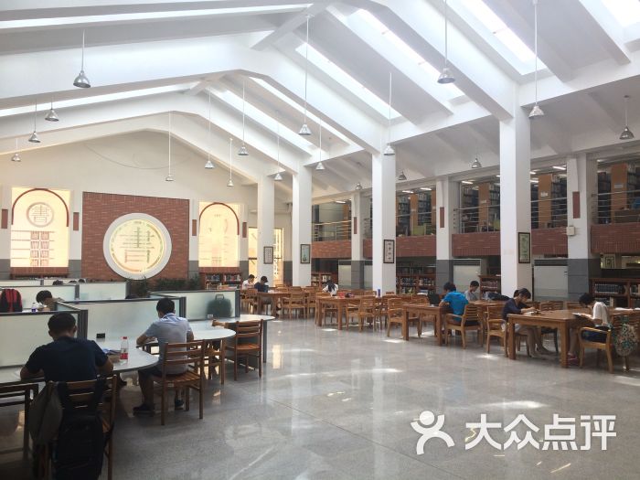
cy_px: 240
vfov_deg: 48.2
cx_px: 320
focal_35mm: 29
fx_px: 536
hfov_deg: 61.7
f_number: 2.2
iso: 40
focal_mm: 4.15
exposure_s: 1/100
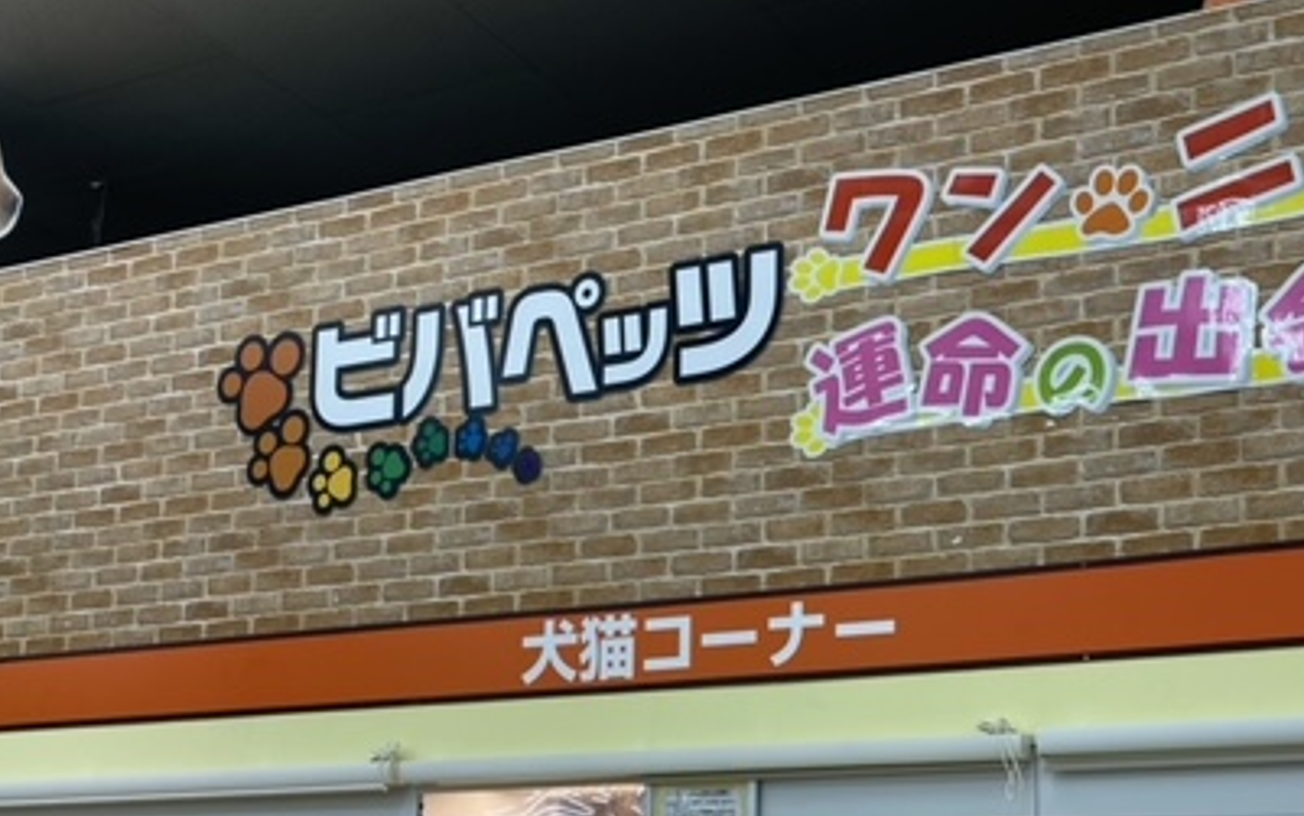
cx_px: 963
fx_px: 1564
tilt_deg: +6.3
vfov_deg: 27.9
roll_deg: -0.3
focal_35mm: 44
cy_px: 764
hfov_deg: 43.9
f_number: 1.8
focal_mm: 4.25
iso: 50
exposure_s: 1/120
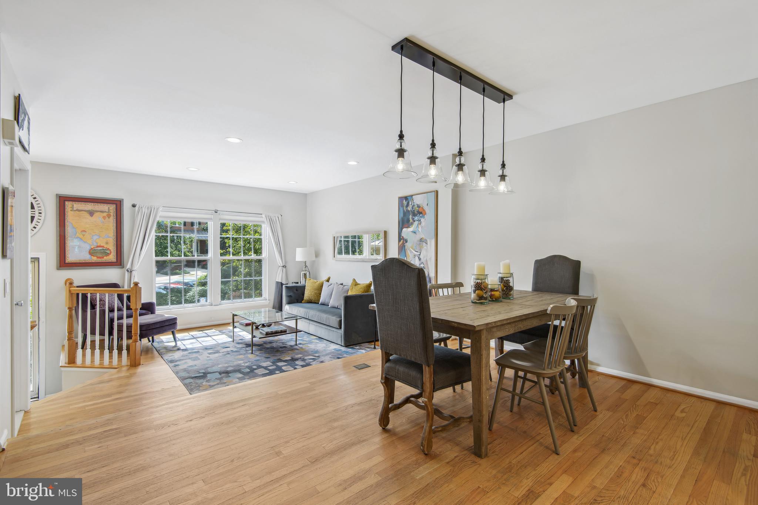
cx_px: 379
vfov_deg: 73.7
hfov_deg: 96.7
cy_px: 252
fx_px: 337
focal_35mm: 16
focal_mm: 16
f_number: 8
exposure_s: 1/8
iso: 200
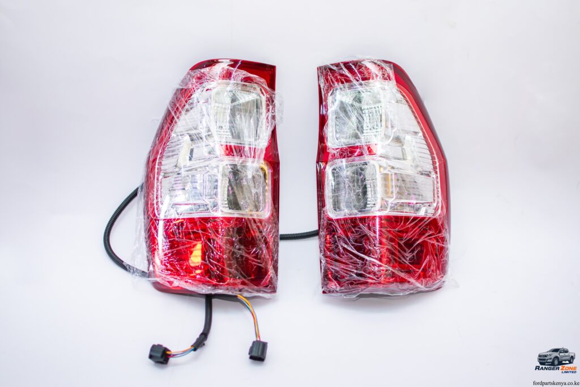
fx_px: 846
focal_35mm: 52
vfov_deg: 25.8
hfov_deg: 37.8
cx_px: 290
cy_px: 194
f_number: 2
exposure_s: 1/100
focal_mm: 35
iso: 800
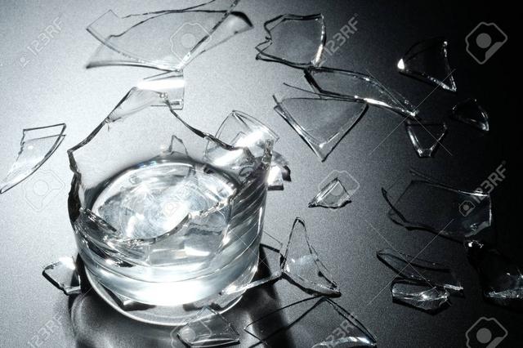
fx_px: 1307
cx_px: 262
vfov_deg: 15.2
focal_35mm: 90
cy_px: 174
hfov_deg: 22.6
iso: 200
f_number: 22
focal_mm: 60
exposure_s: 1/125
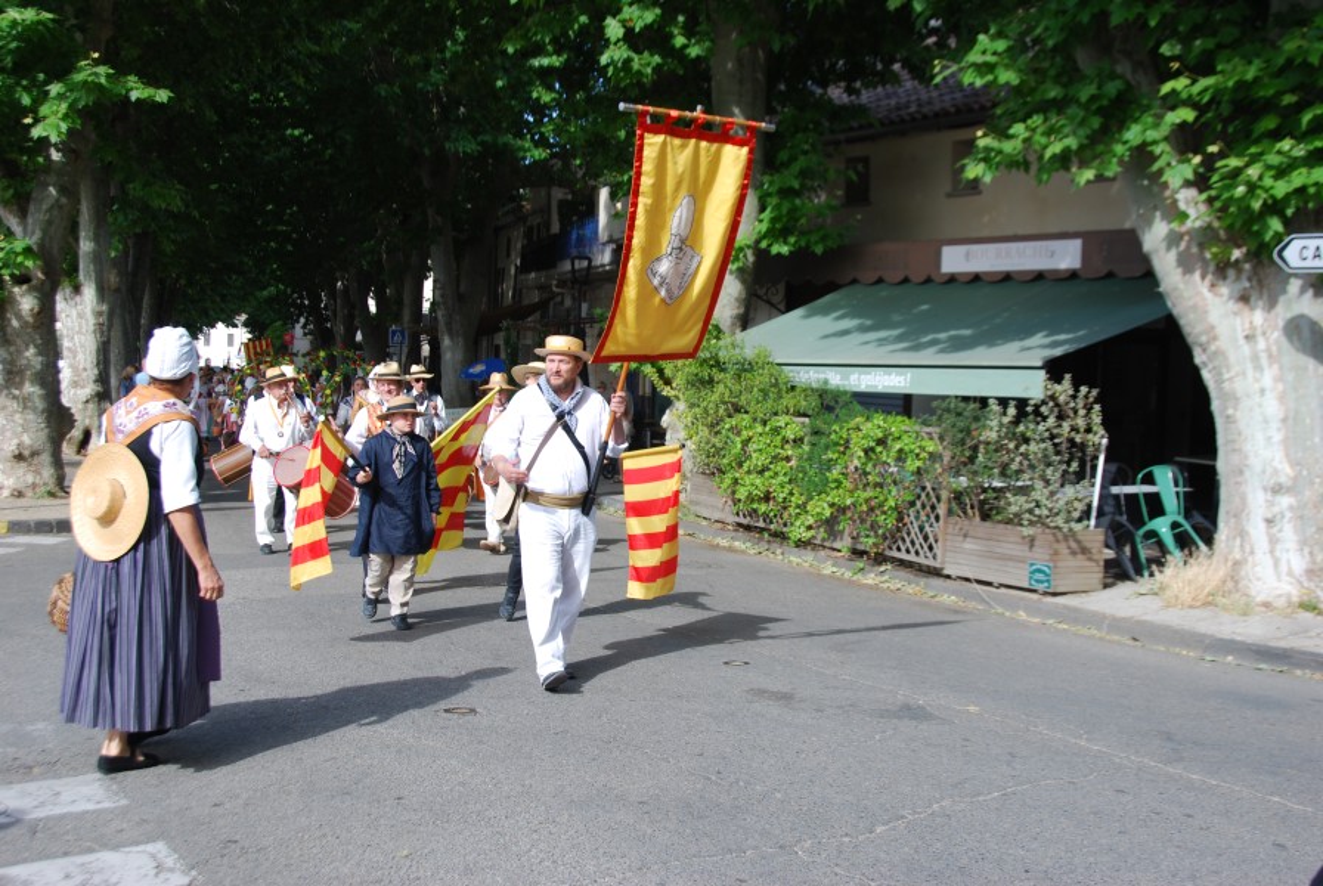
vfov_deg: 32.0
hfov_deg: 46.3
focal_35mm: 42
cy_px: 443
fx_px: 1546
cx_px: 662
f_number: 6.3
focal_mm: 28
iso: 100
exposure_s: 1/160
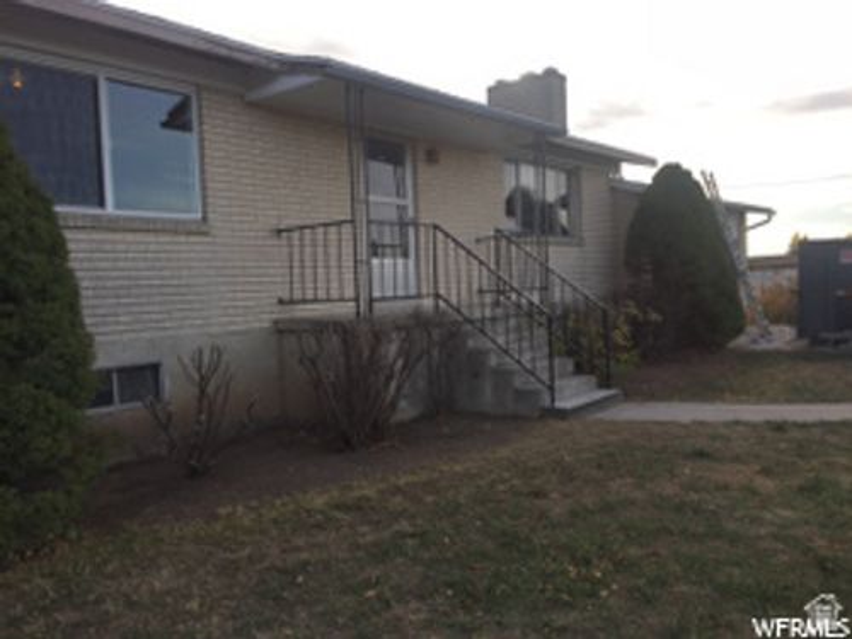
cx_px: 426
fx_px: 714
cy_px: 320
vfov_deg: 48.2
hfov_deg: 61.7
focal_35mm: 29
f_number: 2.2
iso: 32
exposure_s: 1/860
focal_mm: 4.15
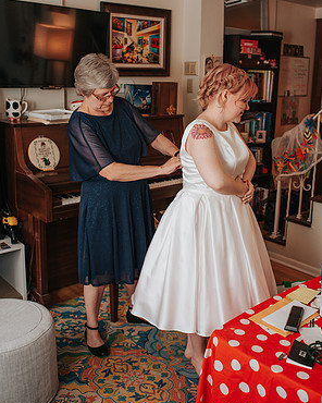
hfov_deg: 37.3
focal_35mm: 40
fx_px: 476
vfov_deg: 45.7
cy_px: 174
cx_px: 161
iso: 800
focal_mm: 35
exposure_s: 1/160
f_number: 4
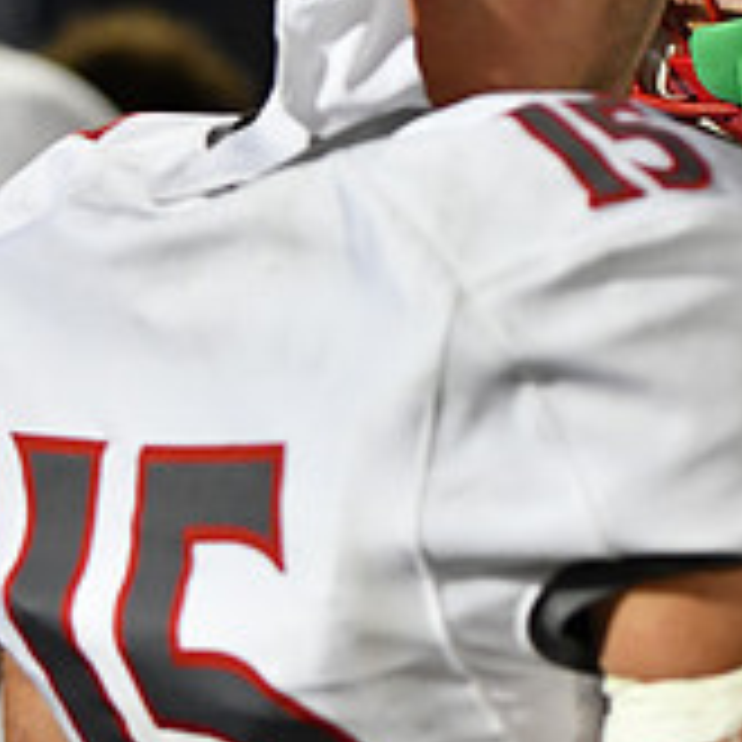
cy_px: 594
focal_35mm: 284
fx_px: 6887
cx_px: 578
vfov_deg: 6.2
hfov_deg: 6.2
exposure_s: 1/1250
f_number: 2.8
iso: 5600
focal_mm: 95
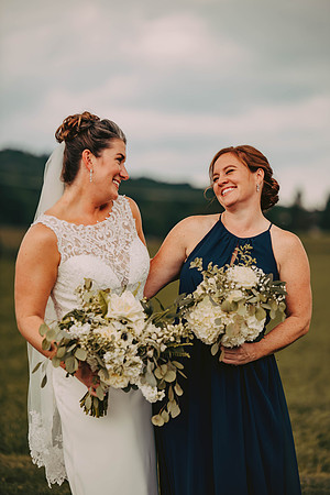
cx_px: 165
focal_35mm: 135
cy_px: 248
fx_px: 1856
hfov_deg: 10.2
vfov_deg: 15.2
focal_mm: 135
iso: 200
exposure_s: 1/1250
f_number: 2.8
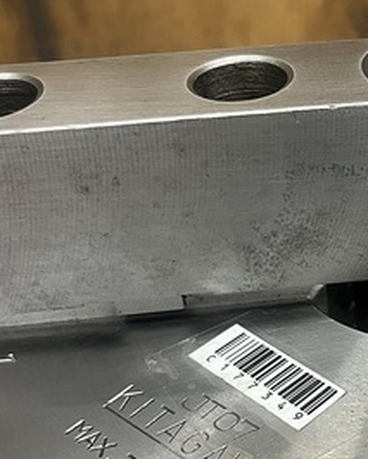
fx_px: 830
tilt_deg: -39.2
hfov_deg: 23.5
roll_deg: +1.9
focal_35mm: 61
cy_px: 285
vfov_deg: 30.8
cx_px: 404
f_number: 1.6
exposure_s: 1/50
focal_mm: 5.1
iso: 160
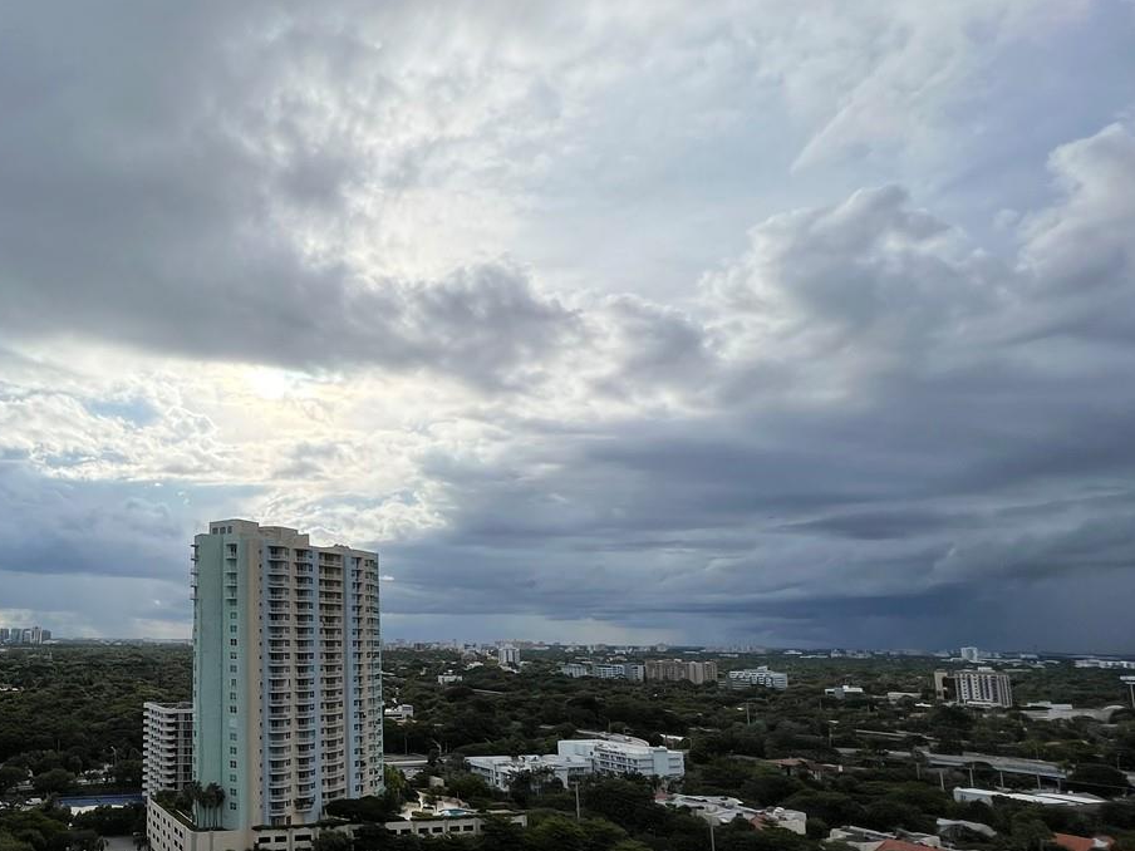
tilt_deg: +7.5
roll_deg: -0.9
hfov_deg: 64.4
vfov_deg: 58.2
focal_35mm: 23
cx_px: 163
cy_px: 528
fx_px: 754
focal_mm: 1.57
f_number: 1.8
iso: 32
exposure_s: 1/4065
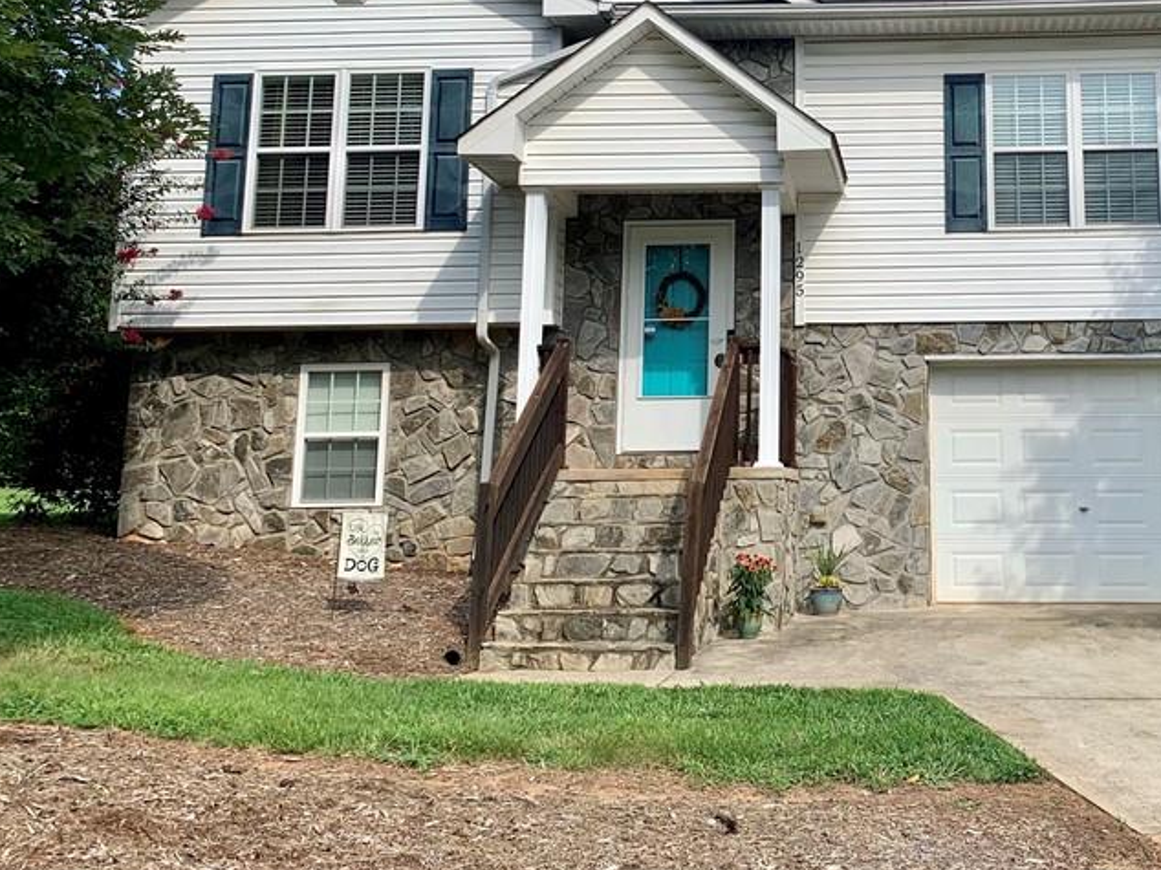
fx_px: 1408
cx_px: 908
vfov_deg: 33.8
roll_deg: +0.3
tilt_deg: +10.8
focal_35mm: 42
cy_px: 248
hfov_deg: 43.0
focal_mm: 4.25
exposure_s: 1/1368
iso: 25
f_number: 1.8
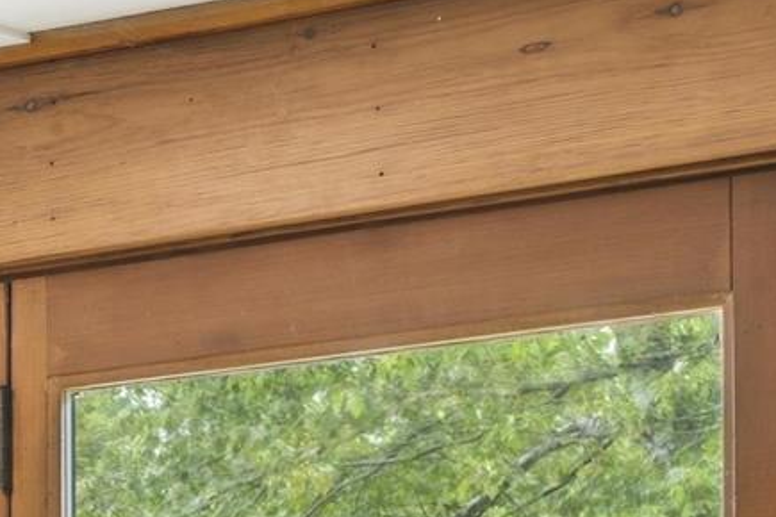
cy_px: 1246
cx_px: -1143
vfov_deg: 6.0
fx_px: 4720
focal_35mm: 219
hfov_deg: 8.5
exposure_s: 1/1.25
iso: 100
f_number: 8
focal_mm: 31
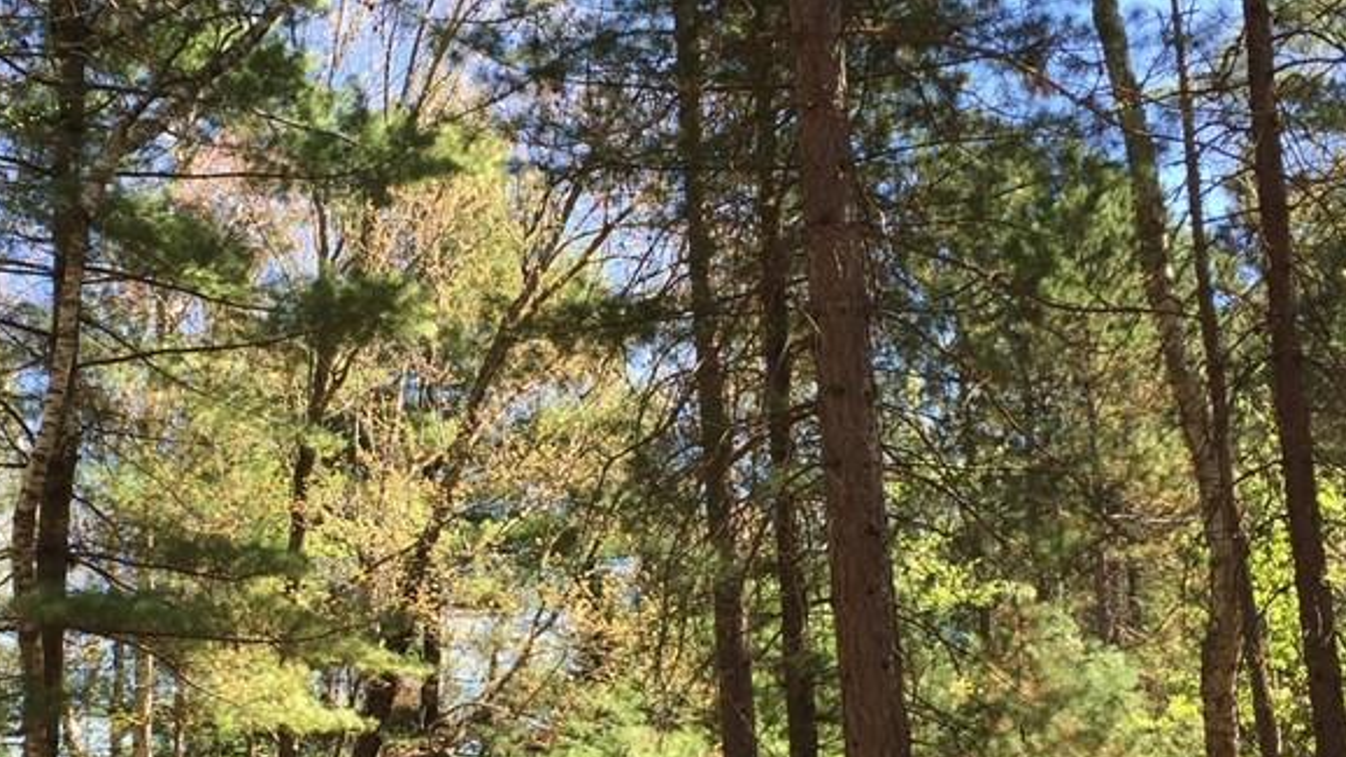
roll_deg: -1.9
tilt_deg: +12.7
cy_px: 557
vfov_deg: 21.3
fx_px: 1998
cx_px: 566
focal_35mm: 56
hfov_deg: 37.1
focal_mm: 4.15
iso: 32
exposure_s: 1/421
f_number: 2.2
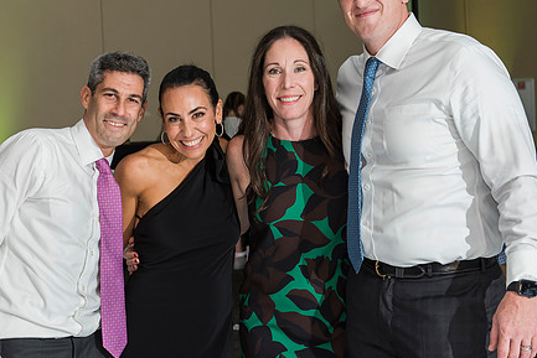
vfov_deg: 16.7
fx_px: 1224
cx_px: 208
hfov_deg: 24.7
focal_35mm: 82
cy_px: 143
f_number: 5
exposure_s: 1/100
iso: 800
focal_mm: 58
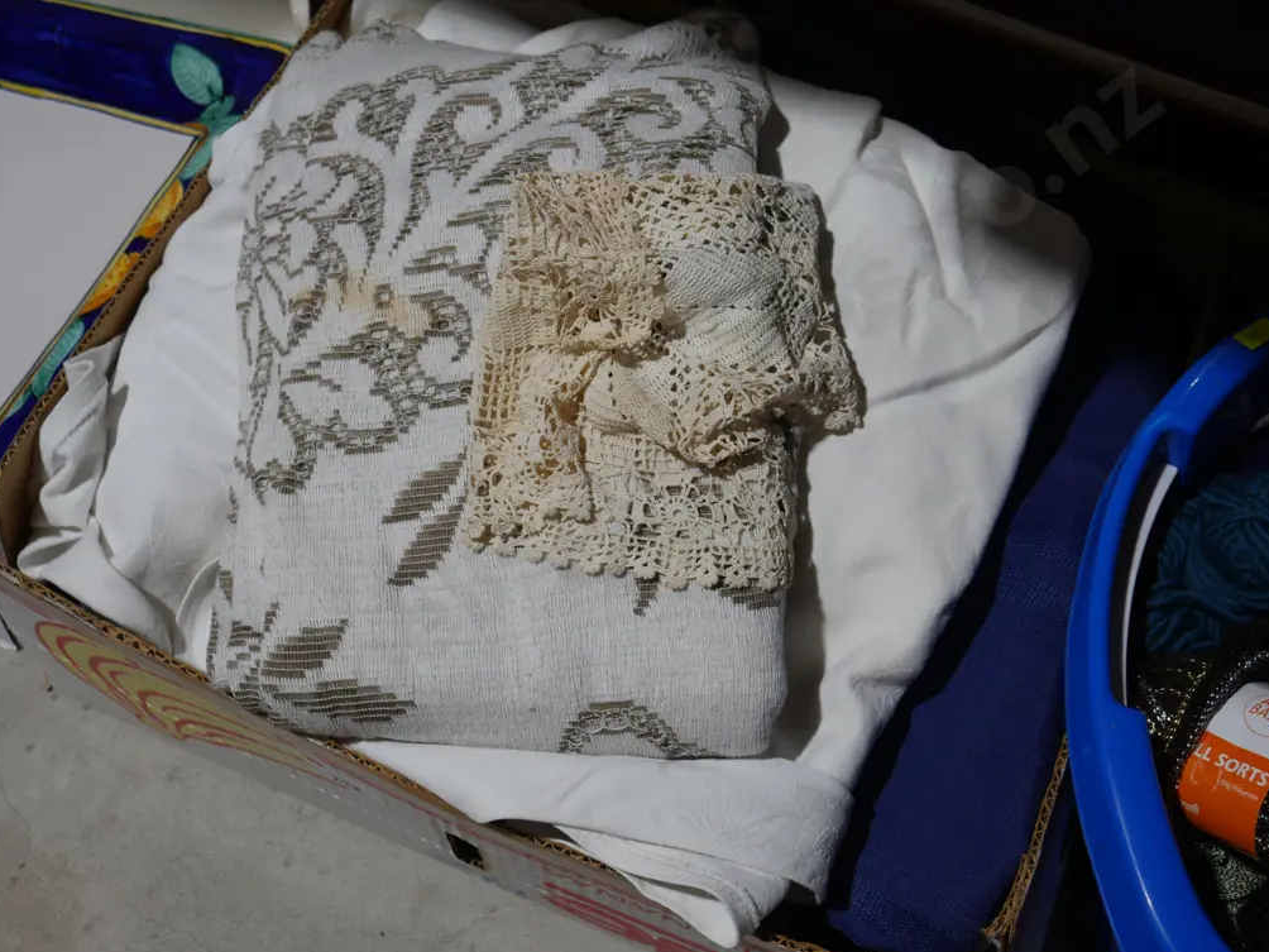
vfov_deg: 28.6
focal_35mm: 51
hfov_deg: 37.5
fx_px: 1870
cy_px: 476
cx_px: 631
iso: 200
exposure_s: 1/60
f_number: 5.3
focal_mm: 25
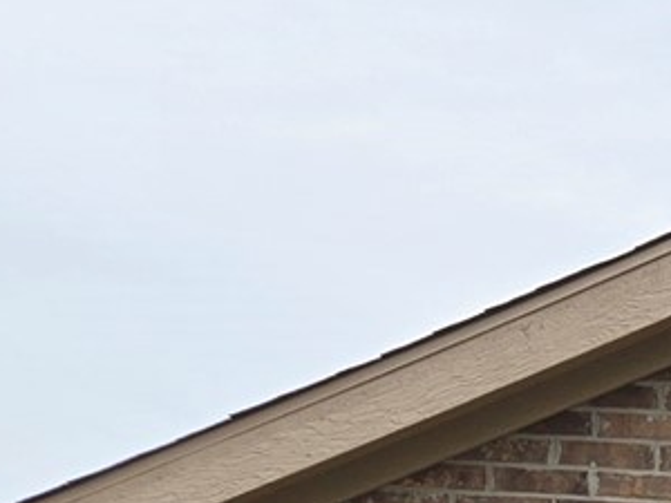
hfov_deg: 10.1
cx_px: 1870
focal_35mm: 157
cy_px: 1283
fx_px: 3043
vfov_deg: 8.5
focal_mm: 5.4
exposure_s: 1/1785
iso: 25
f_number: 1.8
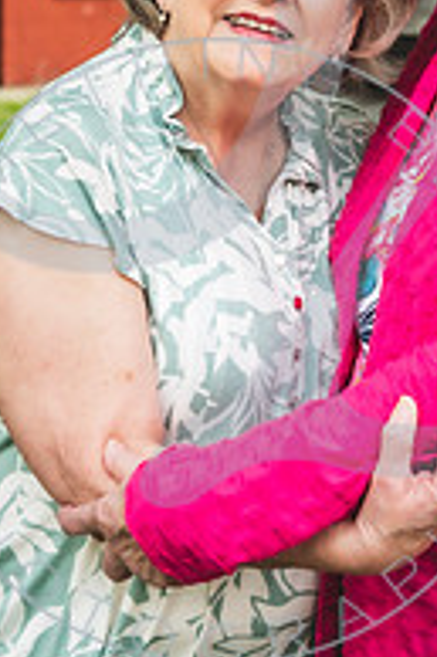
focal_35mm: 130
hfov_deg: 10.5
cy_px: 95
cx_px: 373
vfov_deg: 15.6
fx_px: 2371
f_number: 5.6
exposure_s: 1/160
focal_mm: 56
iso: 250
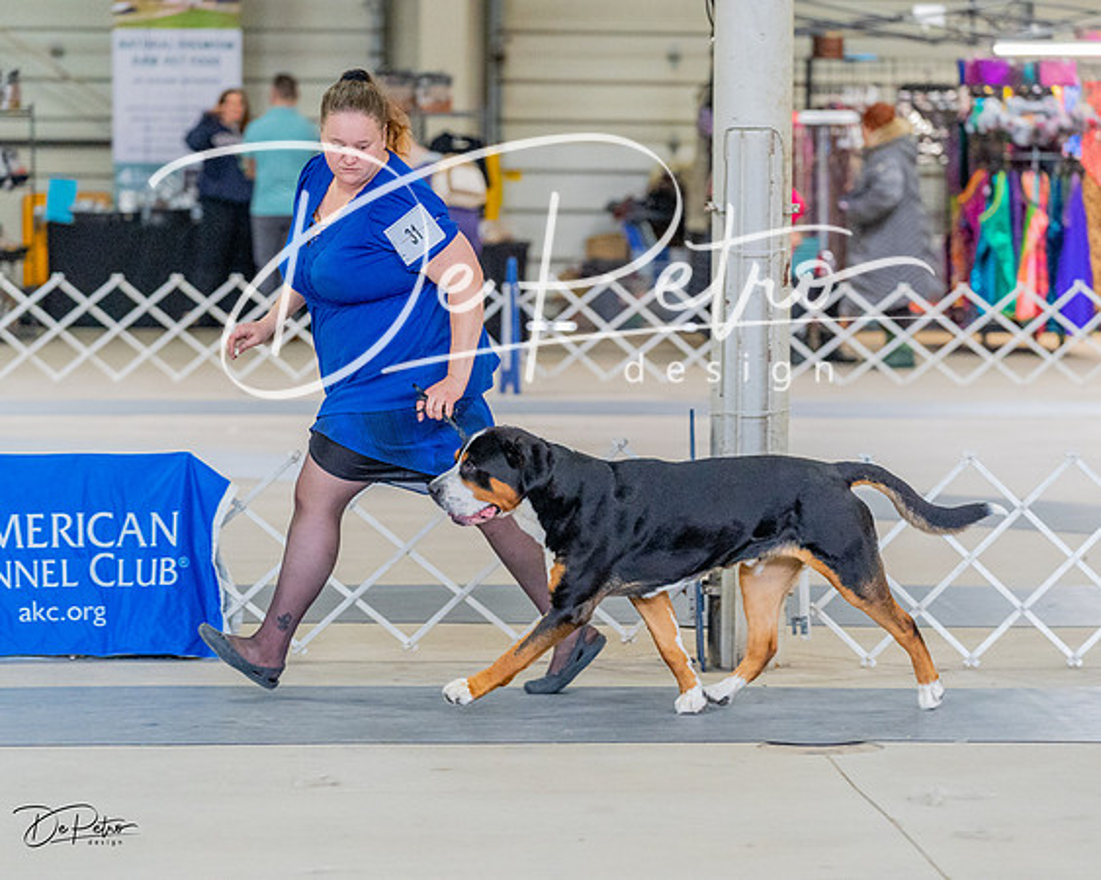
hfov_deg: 12.2
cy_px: 440
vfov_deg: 9.8
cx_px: 550
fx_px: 5136
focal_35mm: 158
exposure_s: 1/400
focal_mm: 140
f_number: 3.5
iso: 6400
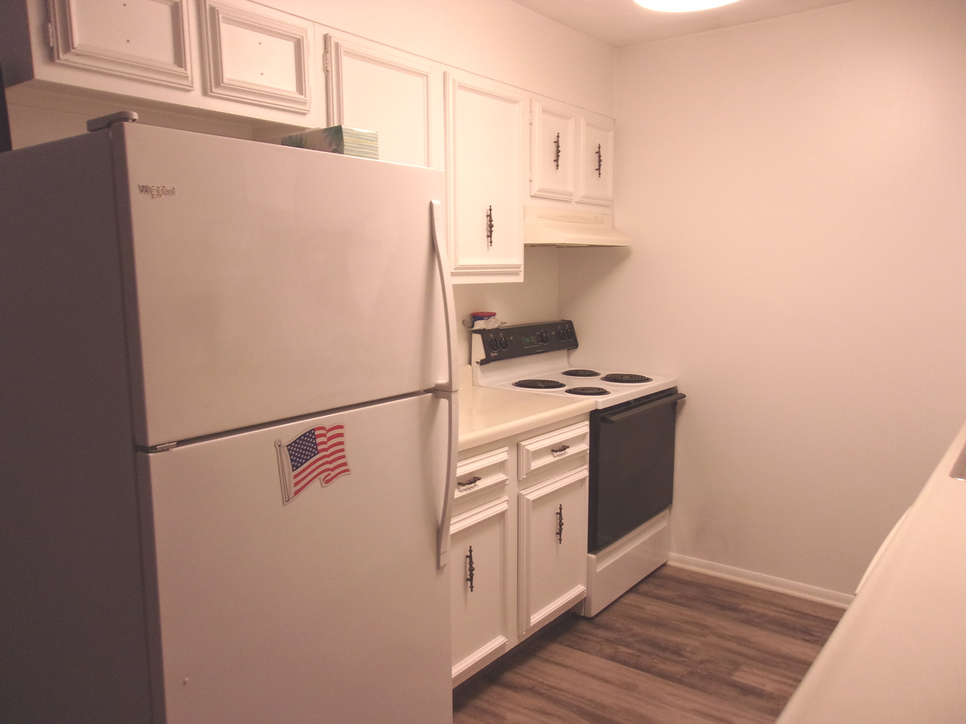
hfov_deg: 65.3
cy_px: 362
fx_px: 753
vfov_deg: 51.4
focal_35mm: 27
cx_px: 483
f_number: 3
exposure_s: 1/34
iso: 190
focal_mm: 4.9
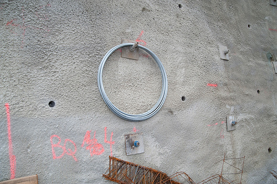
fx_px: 215
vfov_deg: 46.4
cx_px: 138
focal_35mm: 28
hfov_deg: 65.5
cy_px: 92
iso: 200
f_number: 8
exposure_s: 1/125
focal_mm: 28
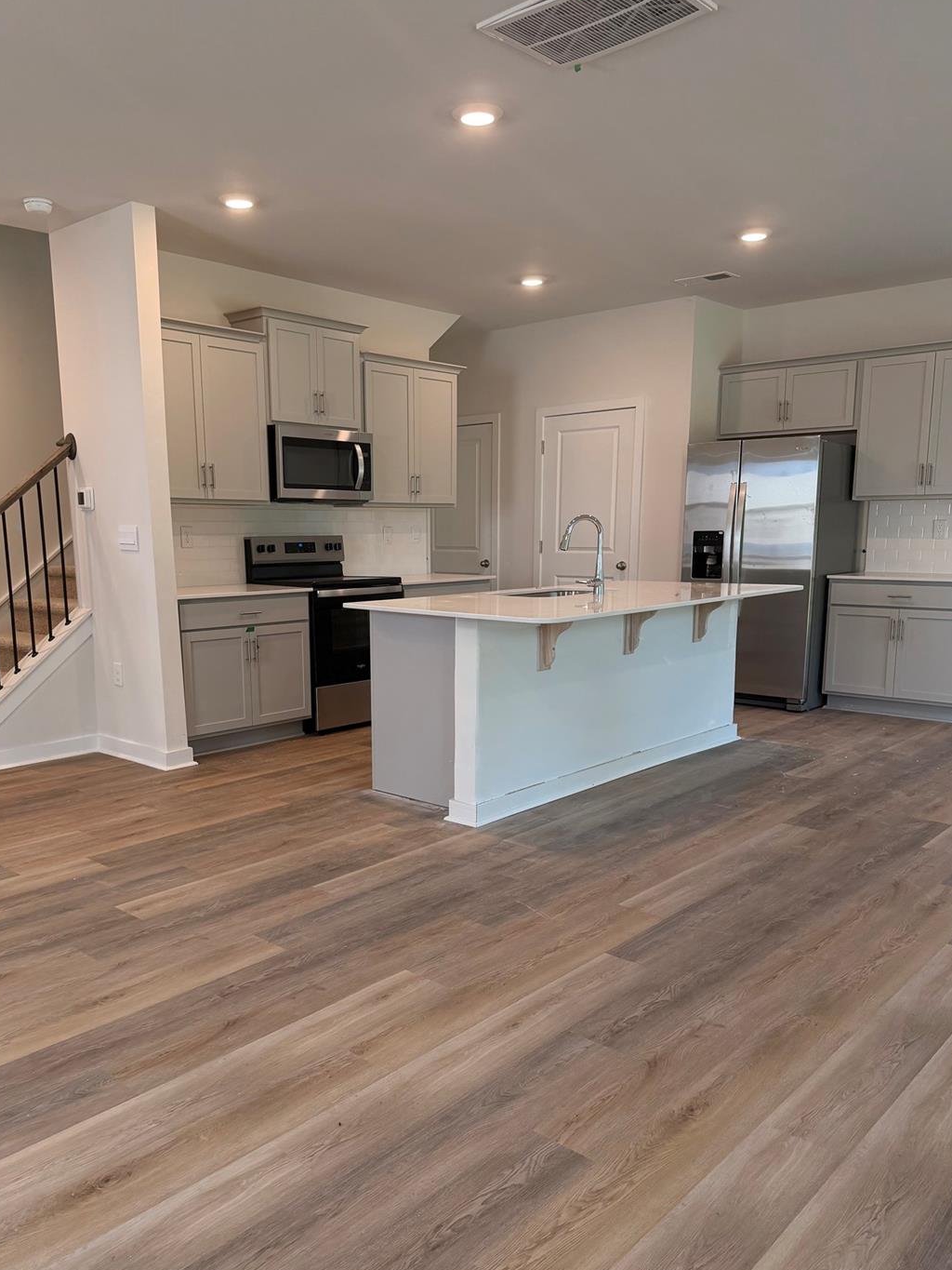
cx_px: 423
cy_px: 703
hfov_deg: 51.3
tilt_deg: -10.9
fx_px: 990
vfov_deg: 65.1
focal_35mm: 27
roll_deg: -0.1
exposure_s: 1/151
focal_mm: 6.76
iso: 200
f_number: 1.78
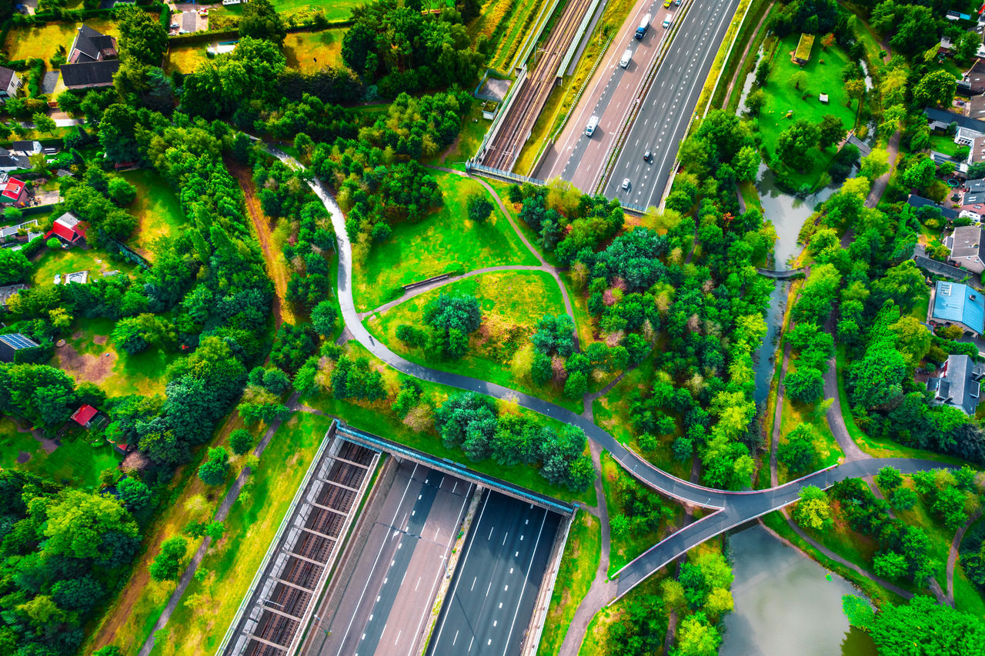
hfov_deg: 78.6
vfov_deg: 57.2
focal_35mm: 22
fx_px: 602
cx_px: 492
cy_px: 328
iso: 100
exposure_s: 1/250
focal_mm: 8.38
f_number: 2.8
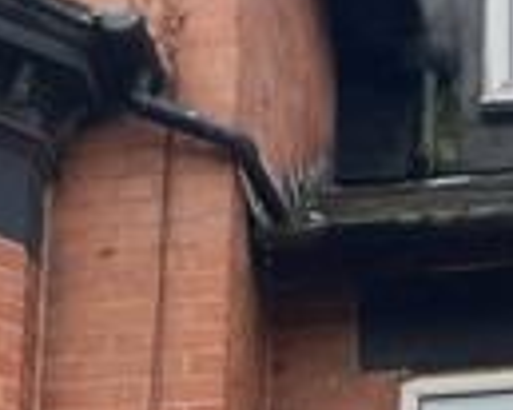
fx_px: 3065
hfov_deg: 9.6
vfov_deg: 7.1
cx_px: 278
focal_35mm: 202
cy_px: 1035
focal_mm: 4.3
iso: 50
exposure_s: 1/409
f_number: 2.4
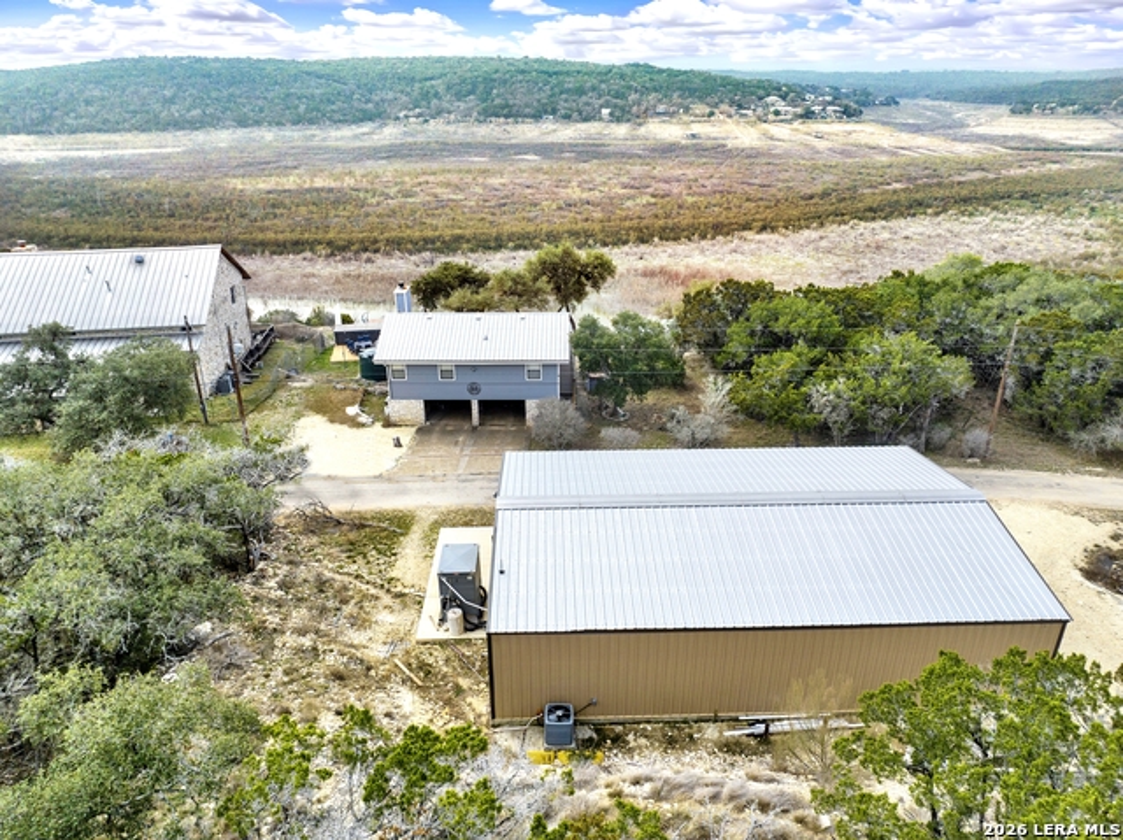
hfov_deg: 71.6
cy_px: 420
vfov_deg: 56.8
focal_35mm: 24
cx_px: 562
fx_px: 778
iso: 230
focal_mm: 12.29
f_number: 2.8
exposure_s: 1/2500
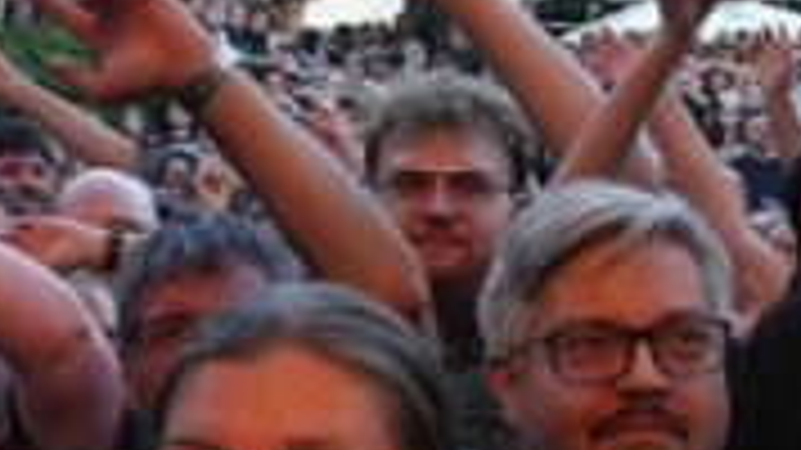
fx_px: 2590
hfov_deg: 17.3
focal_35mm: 122
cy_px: 86
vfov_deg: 9.9
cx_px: 40
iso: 250
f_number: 4
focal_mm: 18
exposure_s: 1/160
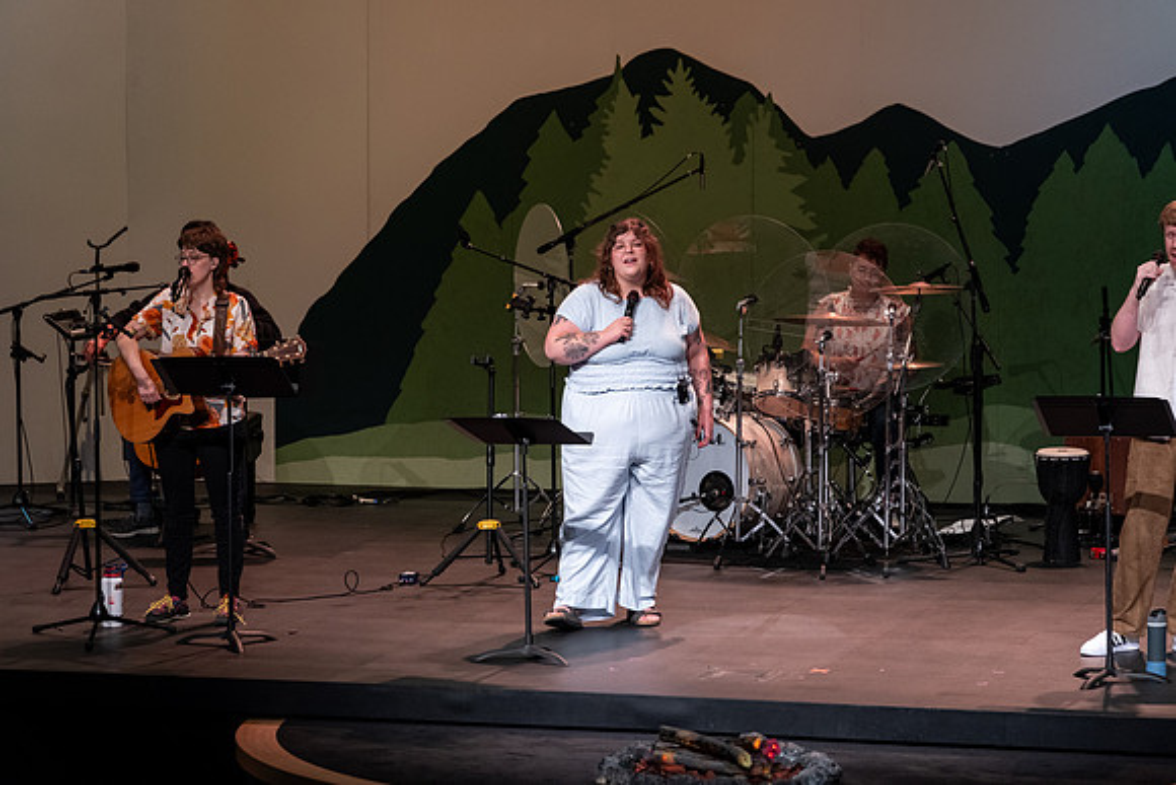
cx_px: 588
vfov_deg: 6.5
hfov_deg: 9.8
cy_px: 392
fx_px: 6861
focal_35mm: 210
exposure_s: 1/210
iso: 800
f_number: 2.8
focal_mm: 140
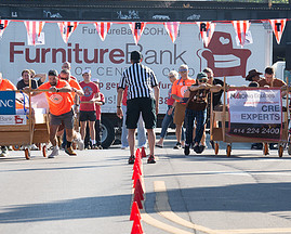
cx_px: 107
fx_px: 2941
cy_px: 110
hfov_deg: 5.7
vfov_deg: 4.5
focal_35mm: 341
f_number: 8
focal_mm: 155
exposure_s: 1/250
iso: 200
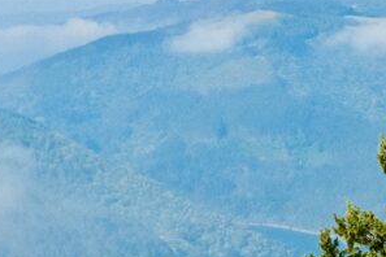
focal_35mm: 220
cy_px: 335
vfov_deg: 6.2
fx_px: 2359
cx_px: -18
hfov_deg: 9.3
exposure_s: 1/400
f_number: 11
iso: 1600
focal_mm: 45
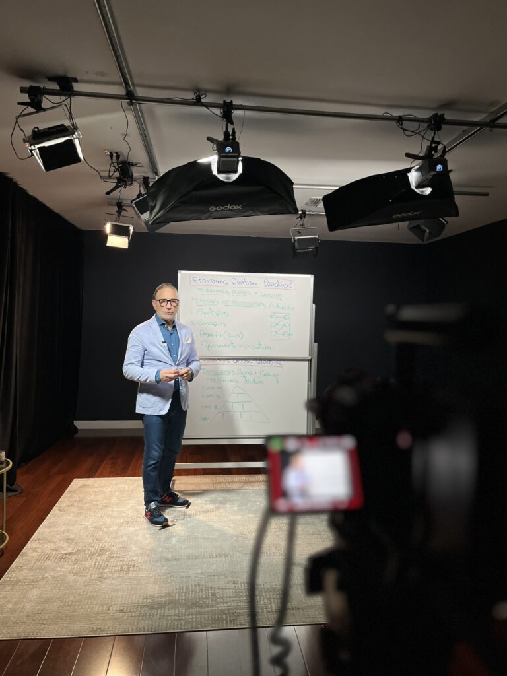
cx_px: 254
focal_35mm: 26
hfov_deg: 53.1
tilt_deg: -2.7
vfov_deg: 67.3
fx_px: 508
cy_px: 338
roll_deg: -1.1
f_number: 1.6
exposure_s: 1/60
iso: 250
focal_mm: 5.1
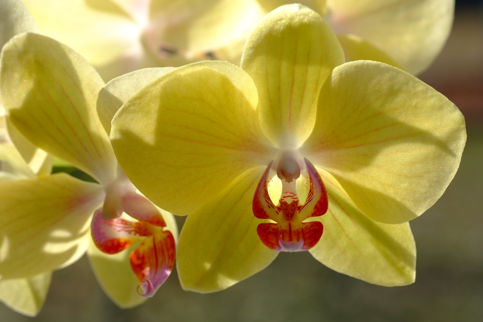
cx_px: 242
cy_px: 161
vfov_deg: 13.0
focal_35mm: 105
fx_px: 1409
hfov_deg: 19.5
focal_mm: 70
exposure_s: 1/200
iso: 100
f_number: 7.1
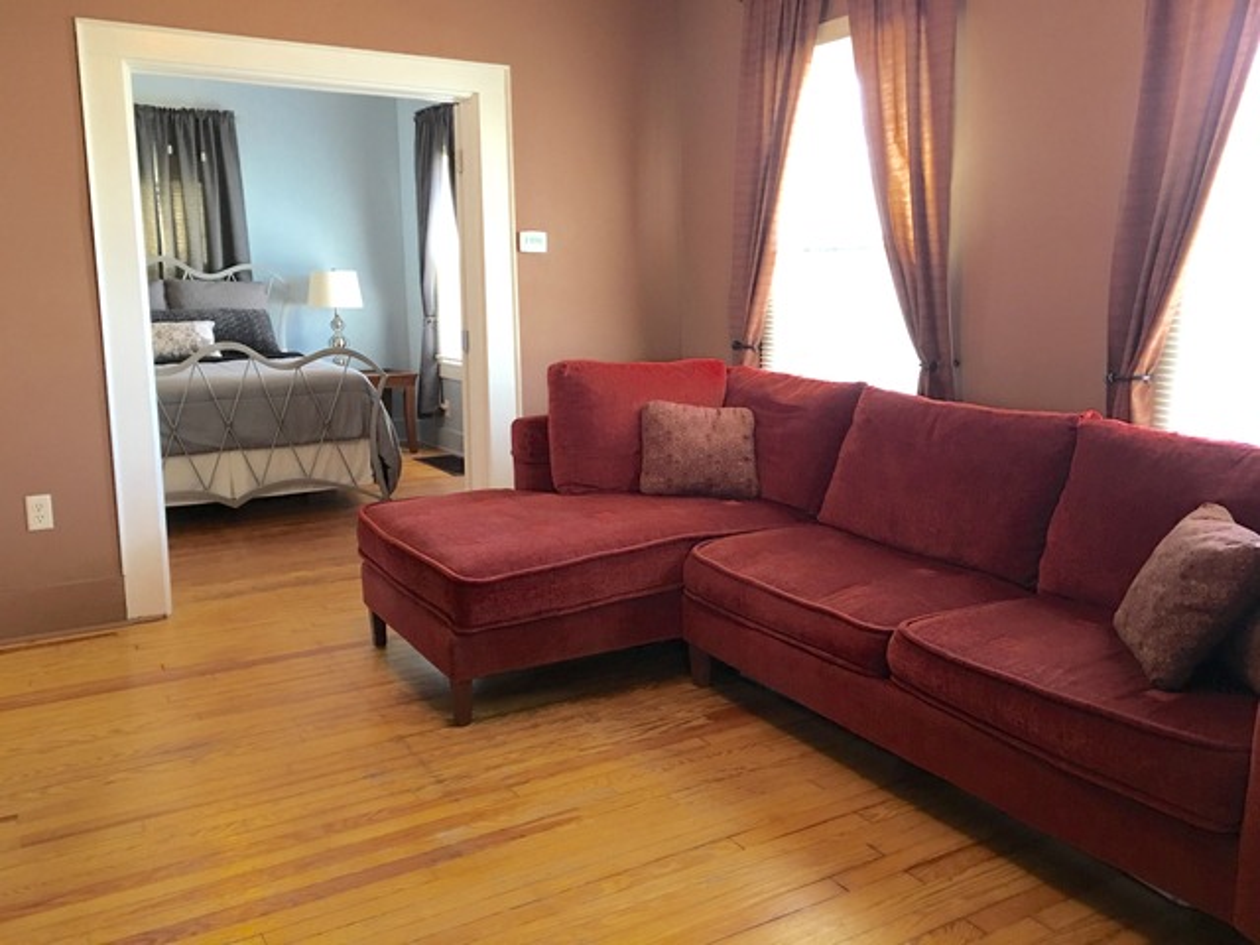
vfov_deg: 48.2
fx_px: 1056
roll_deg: +0.9
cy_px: 472
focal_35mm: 29
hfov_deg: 61.7
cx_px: 630
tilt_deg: -8.1
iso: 64
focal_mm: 4.15
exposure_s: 1/15
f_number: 2.2
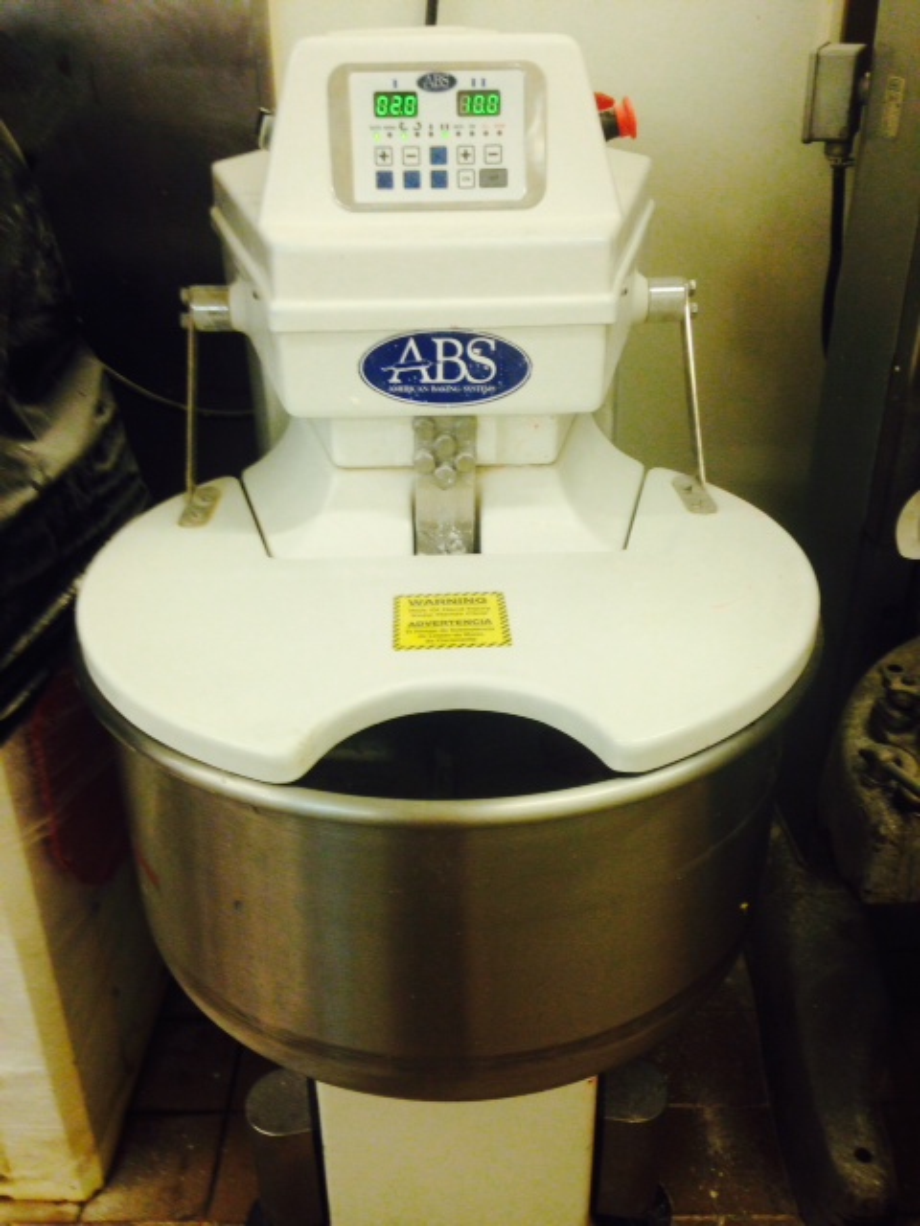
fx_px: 1169
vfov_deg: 55.4
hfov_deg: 42.9
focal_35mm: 33
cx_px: 460
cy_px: 613
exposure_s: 1/20
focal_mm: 4.12
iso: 100
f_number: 2.4
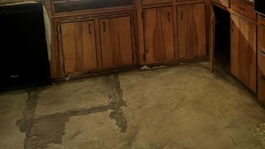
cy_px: -2
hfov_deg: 41.7
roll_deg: +1.5
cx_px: 171
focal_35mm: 49
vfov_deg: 23.3
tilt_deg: -8.4
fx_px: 344
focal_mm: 6.76
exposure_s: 1/9
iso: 1250
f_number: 1.78
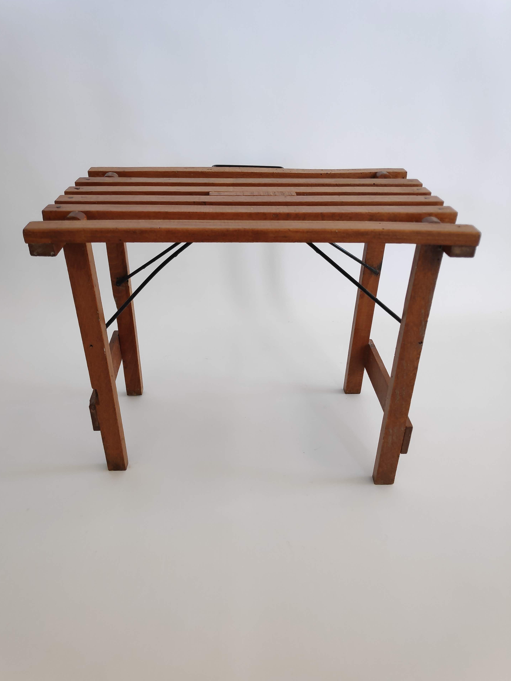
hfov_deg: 63.4
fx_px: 413
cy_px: 342
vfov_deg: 79.0
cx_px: 243
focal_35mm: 21
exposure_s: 1/100
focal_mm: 3.94
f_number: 1.9
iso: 328
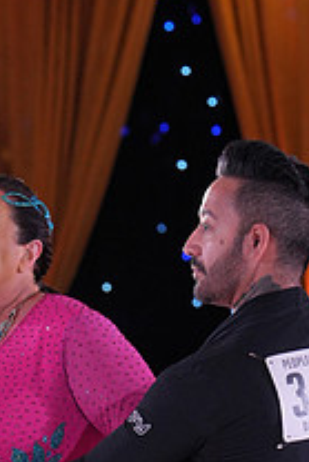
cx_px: 68
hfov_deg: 4.7
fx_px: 3727
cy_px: 597
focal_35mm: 290
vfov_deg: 7.0
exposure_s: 1/400
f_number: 4
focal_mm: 104
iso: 1250
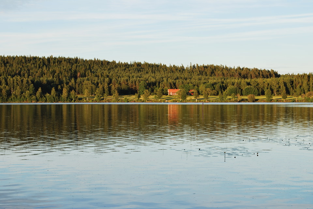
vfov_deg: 16.6
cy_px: 104
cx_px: 156
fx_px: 718
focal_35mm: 82
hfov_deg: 24.6
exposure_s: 1/60
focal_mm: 55
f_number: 8
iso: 100
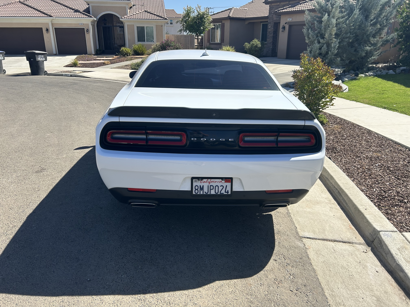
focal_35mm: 26
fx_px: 308
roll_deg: +0.2
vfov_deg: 53.1
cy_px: 154
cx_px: 205
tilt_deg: -18.6
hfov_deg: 67.3
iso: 50
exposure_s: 1/3077
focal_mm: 5.7
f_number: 1.5
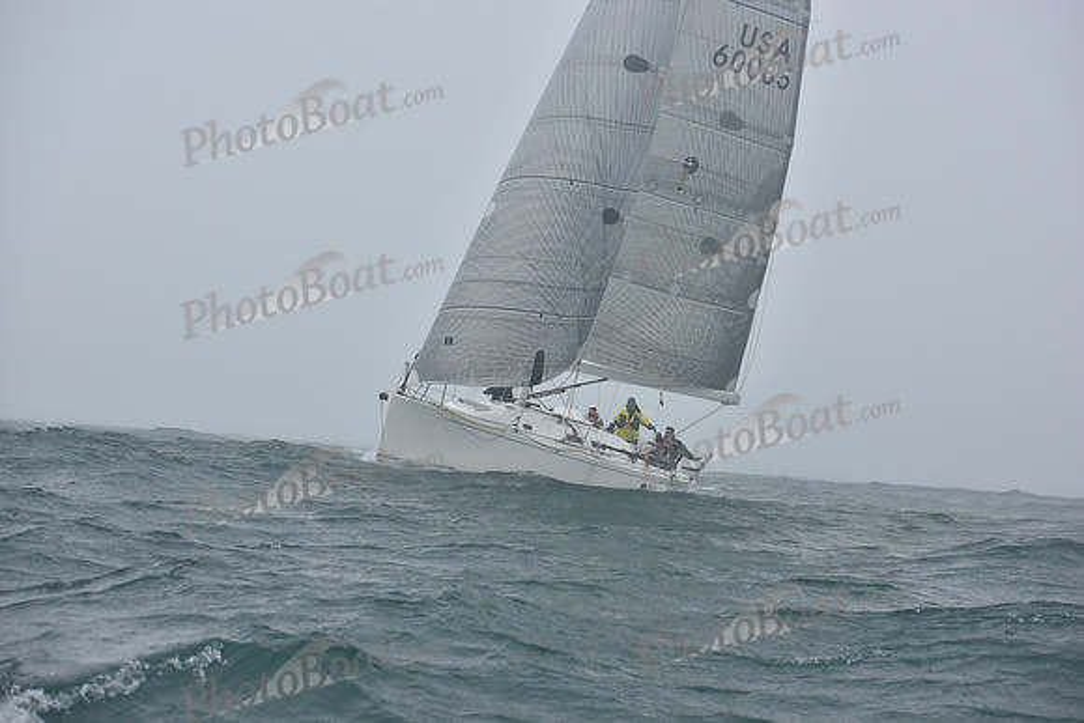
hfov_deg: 23.9
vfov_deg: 16.1
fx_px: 2560
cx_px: 542
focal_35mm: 85
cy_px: 362
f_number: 5
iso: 320
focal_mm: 85
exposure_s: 1/800
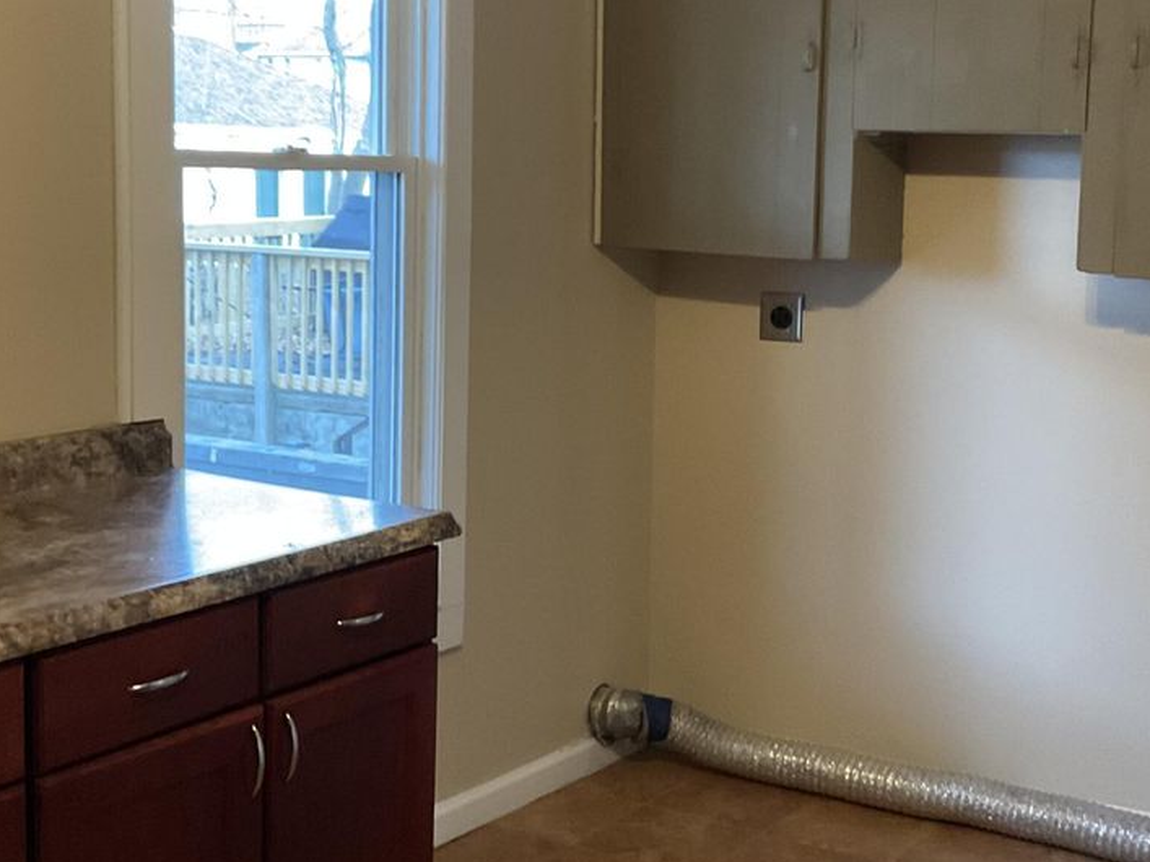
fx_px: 1860
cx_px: 686
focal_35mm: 56
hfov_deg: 34.3
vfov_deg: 26.1
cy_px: 389
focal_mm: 3
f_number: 1.8
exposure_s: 1/30
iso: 250
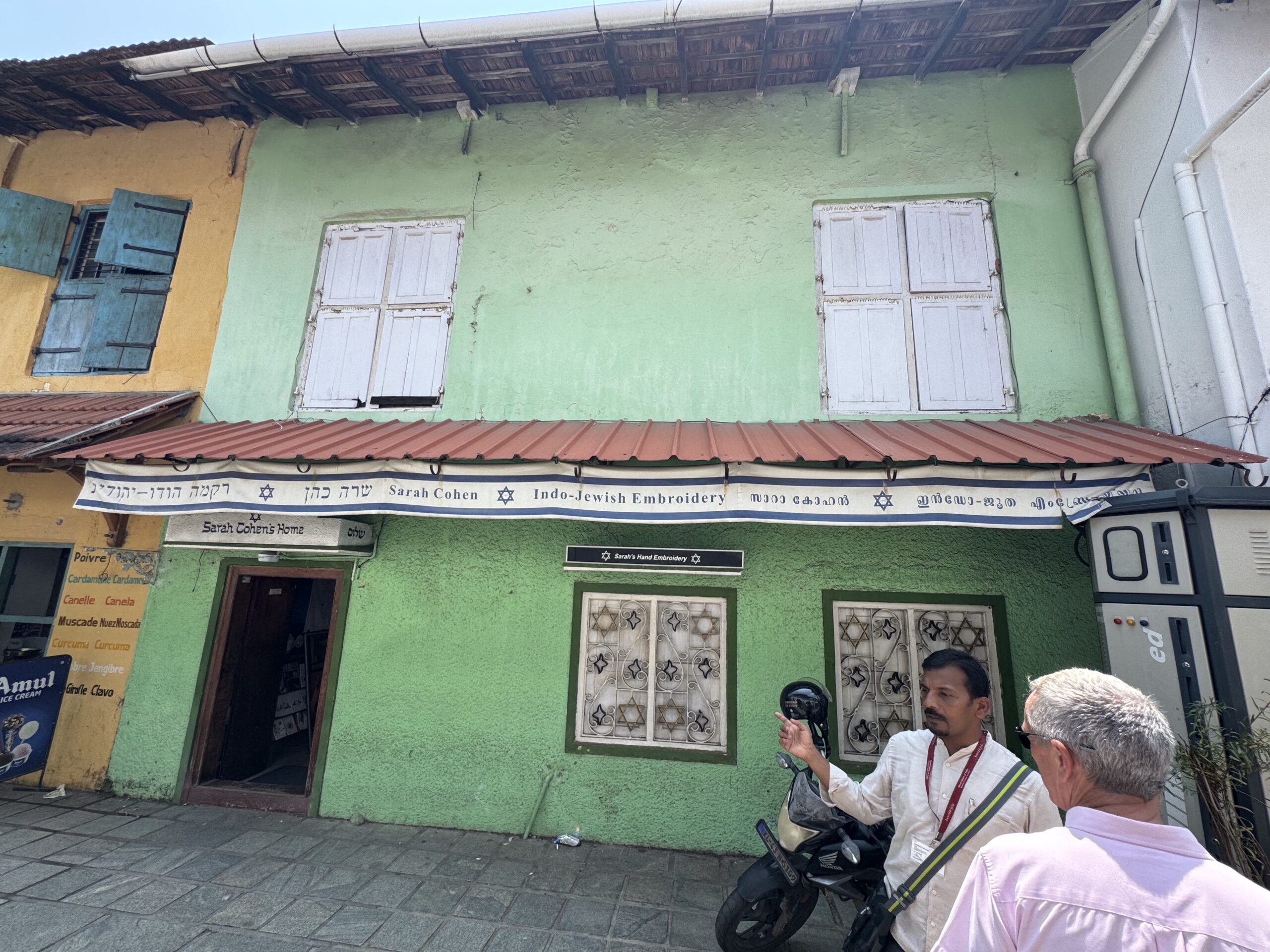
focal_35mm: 14
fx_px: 514
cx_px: 635
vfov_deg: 85.7
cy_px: 476
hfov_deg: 102.1
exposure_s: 1/707
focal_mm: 2.22
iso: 40
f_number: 2.2
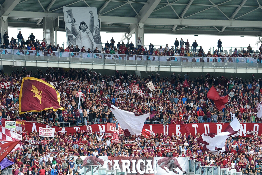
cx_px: 131
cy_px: 88
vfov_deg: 15.9
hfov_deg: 23.6
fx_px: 626
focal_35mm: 86
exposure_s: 1/500
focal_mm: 86
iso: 800
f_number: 4
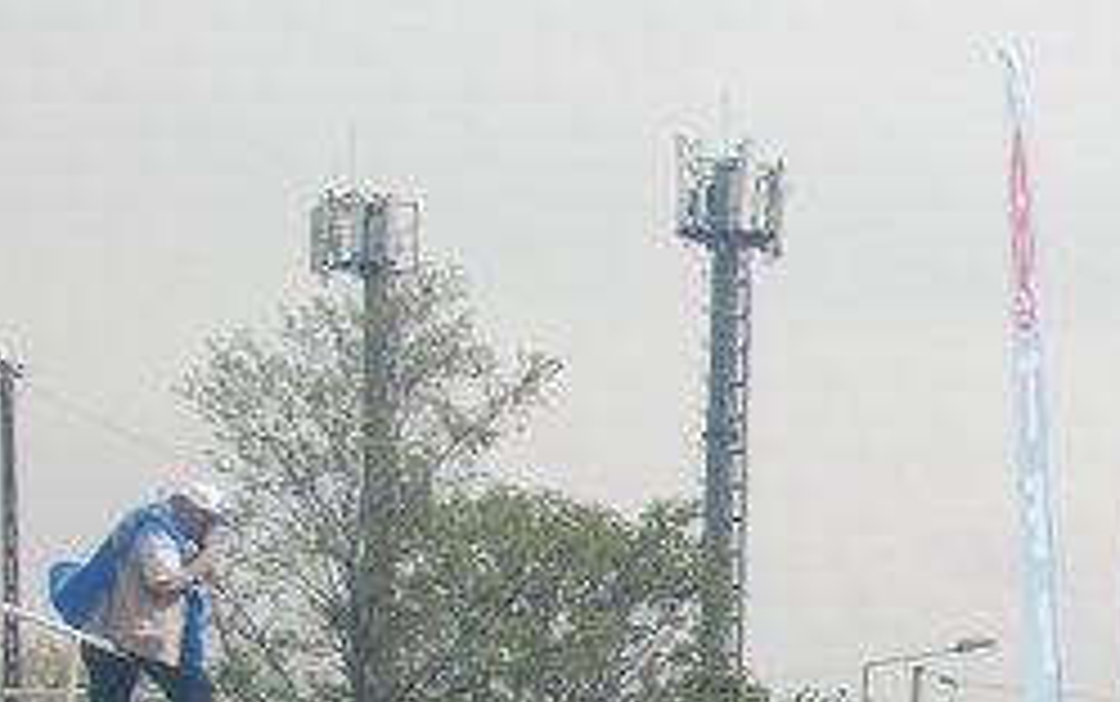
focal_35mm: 118
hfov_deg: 16.2
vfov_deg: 10.8
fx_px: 3604
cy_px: 950
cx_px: 1651
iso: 100
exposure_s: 1/250
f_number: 8
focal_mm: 24
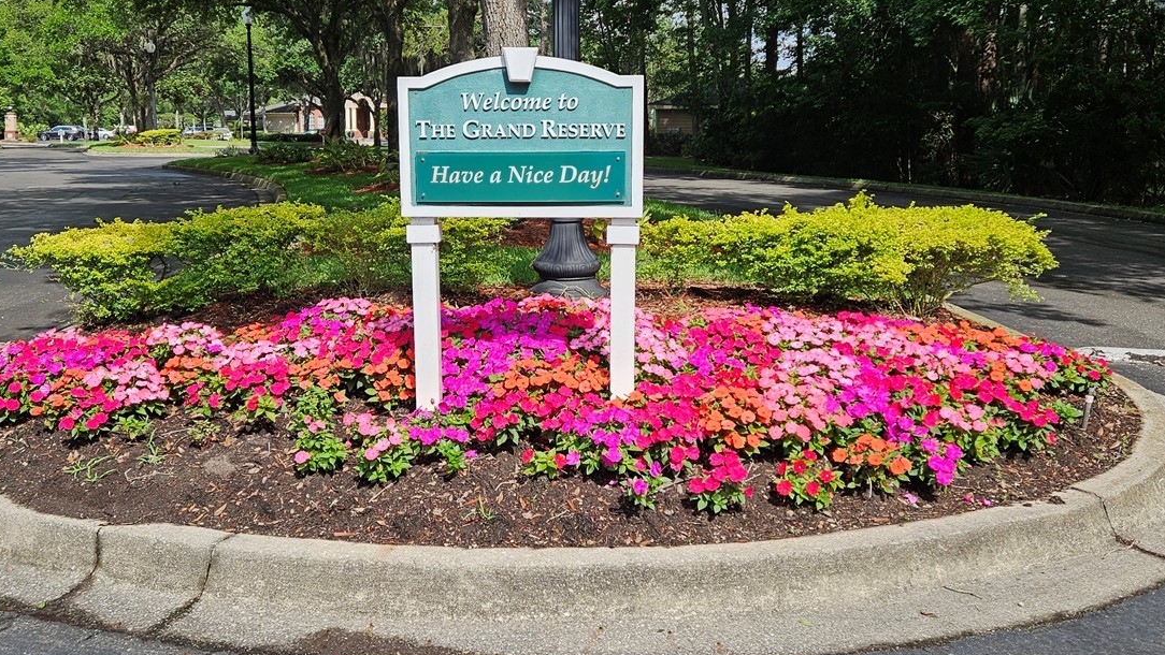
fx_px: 1143
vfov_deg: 31.8
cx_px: 562
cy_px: 243
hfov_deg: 54.0
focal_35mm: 37
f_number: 1.8
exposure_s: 1/1307
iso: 25
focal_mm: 5.4
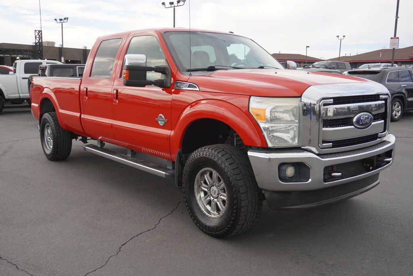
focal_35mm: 34
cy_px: 138
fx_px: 396
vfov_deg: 38.4
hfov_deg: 55.1
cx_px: 206
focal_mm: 23
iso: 100
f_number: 4.5
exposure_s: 1/320
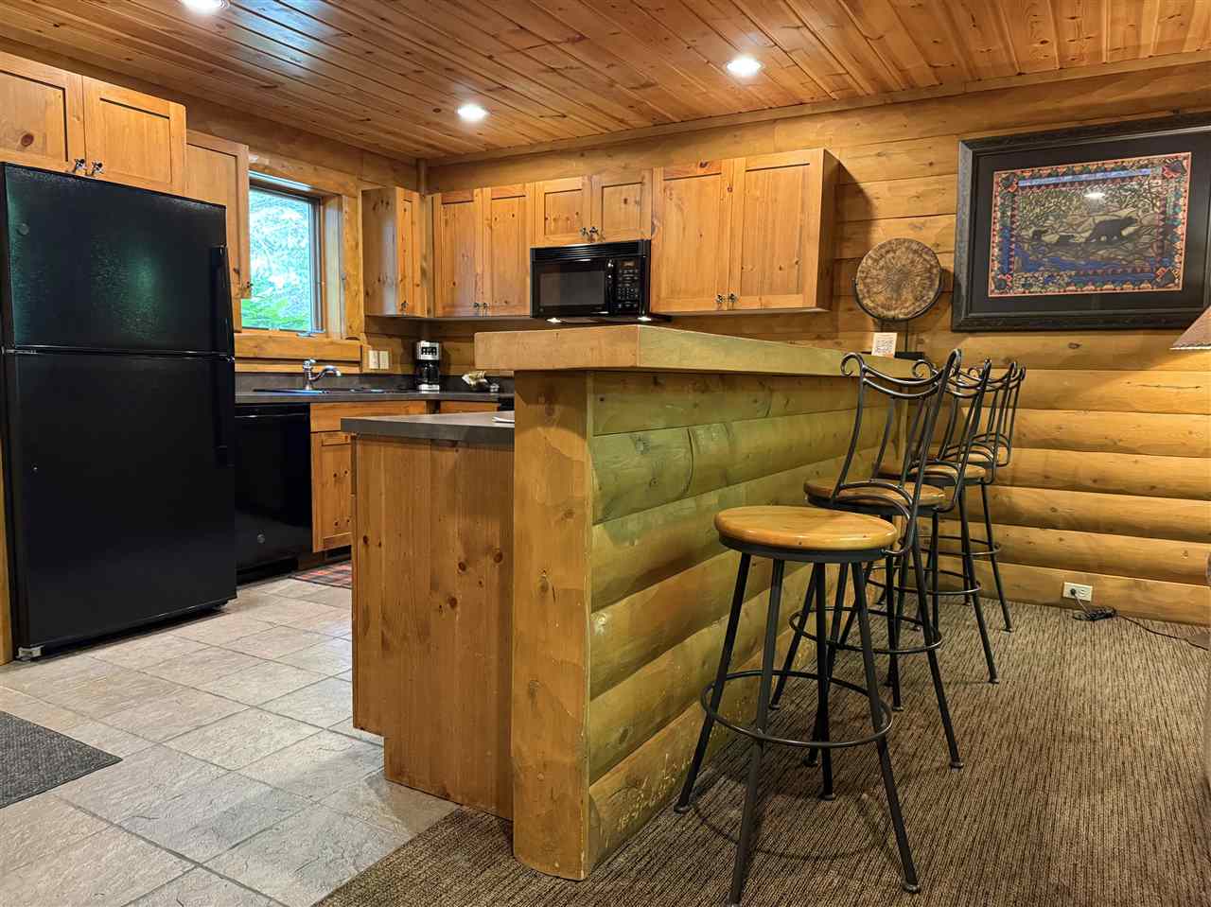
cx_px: 606
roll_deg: -0.6
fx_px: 839
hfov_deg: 71.6
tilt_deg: -4.3
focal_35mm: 24
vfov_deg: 56.8
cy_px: 454
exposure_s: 1/40
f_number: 1.78
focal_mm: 6.76
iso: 640
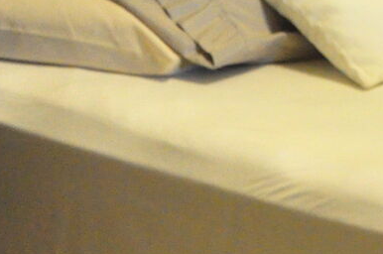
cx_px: 624
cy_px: -253
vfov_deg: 6.8
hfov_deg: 10.2
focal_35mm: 194
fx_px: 2060
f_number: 7.1
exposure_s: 1/40
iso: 3200
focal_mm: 26
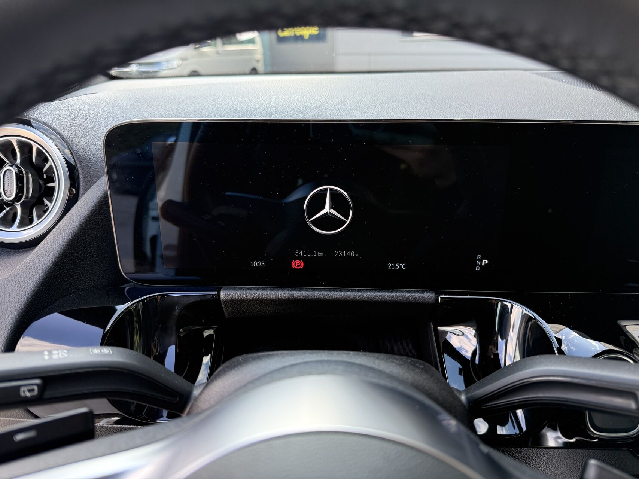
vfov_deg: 56.8
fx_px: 443
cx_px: 320
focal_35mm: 24
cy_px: 240
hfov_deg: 71.6
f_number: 1.78
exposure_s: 1/243
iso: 160
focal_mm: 6.76
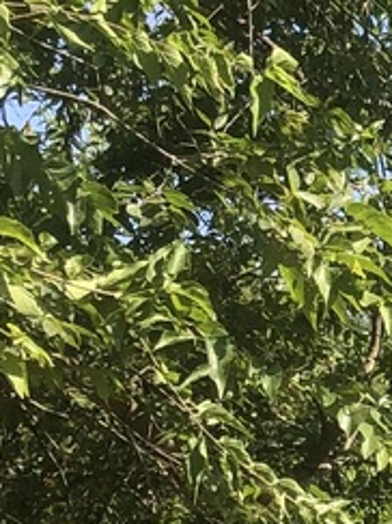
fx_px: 2509
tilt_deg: +7.0
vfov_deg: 11.7
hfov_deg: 8.1
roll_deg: -1.0
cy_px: 565
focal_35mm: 166
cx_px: 991
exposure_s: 1/852
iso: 20
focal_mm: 3.99
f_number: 1.8
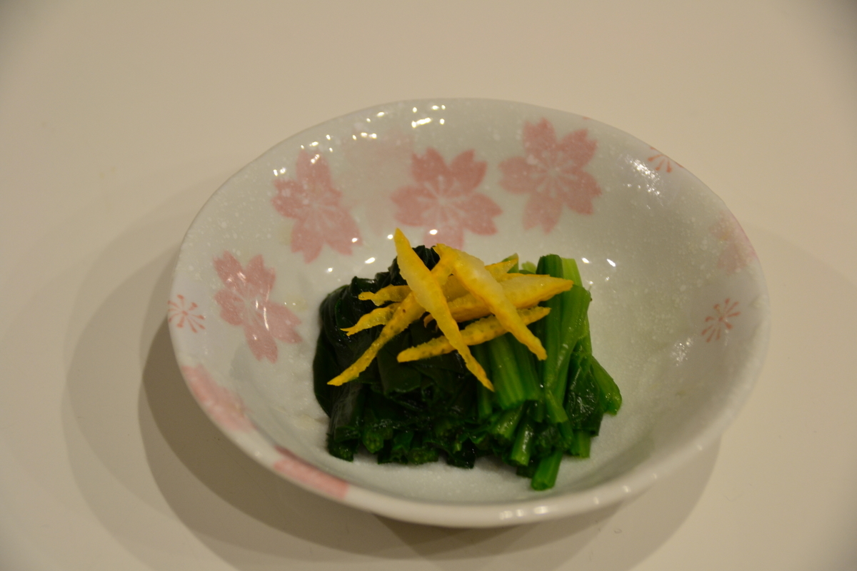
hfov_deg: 16.7
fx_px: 2928
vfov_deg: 11.1
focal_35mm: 123
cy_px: 286
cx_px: 428
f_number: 5.3
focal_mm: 82
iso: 400
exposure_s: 1/25
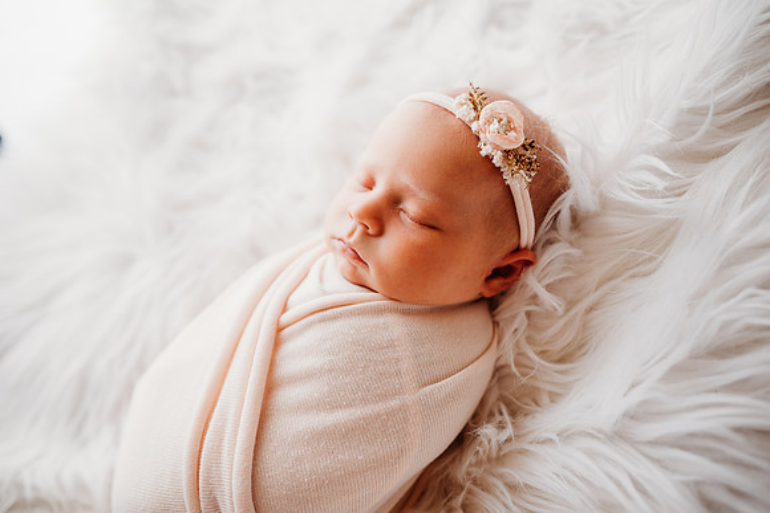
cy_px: 256
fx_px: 513
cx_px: 385
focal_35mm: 24
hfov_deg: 73.7
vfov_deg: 53.2
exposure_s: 1/200
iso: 80
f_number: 2.5
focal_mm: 24
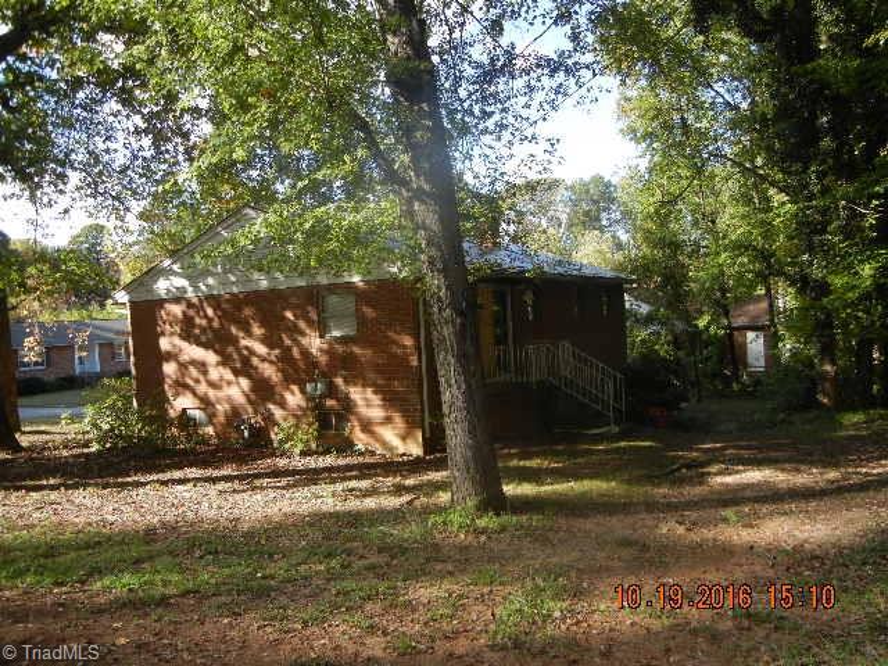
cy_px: 333
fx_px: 770
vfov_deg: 46.8
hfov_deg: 60.0
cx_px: 444
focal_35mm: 30
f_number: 3.5
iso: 160
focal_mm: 5.4
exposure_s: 1/268
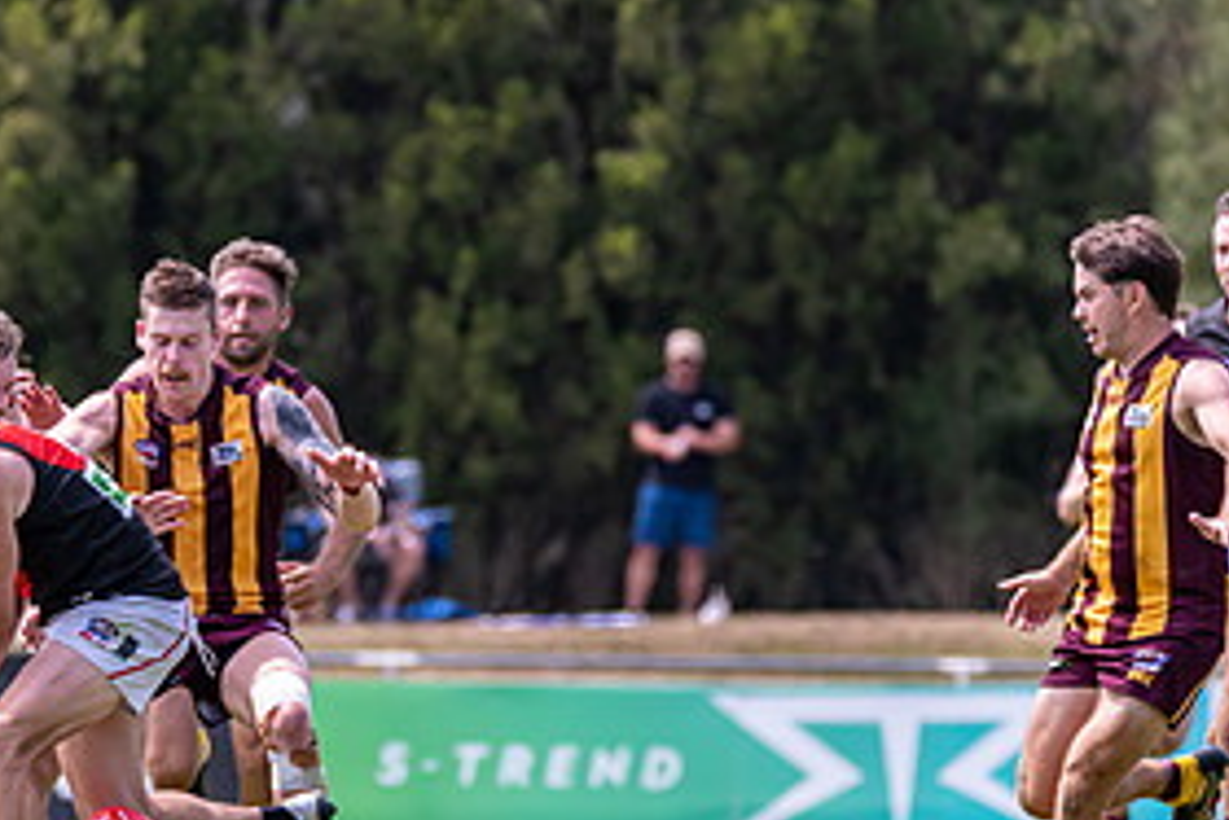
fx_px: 26436
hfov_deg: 2.7
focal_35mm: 774
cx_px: -67
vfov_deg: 1.8
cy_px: 708
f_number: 6.3
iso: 800
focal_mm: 350
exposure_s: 1/1600
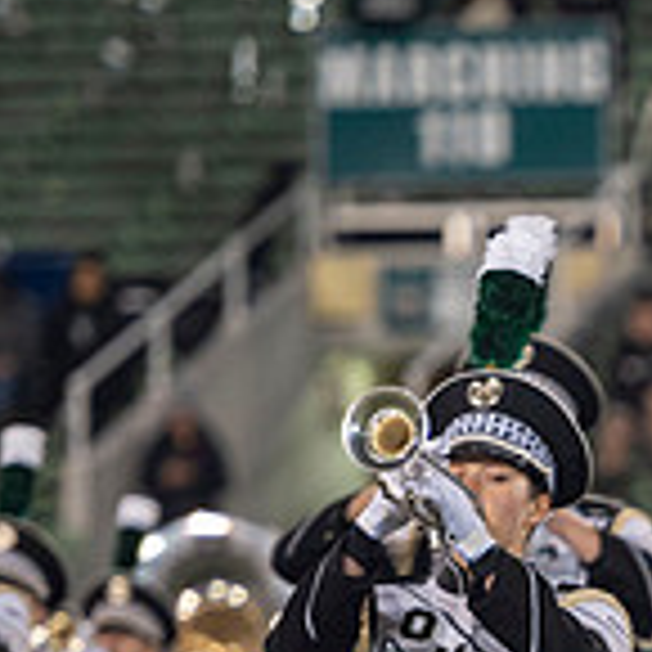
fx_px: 12999
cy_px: 724
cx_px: 1214
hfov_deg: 2.9
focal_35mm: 610
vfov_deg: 2.9
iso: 1000
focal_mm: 180
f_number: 2.8
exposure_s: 1/500
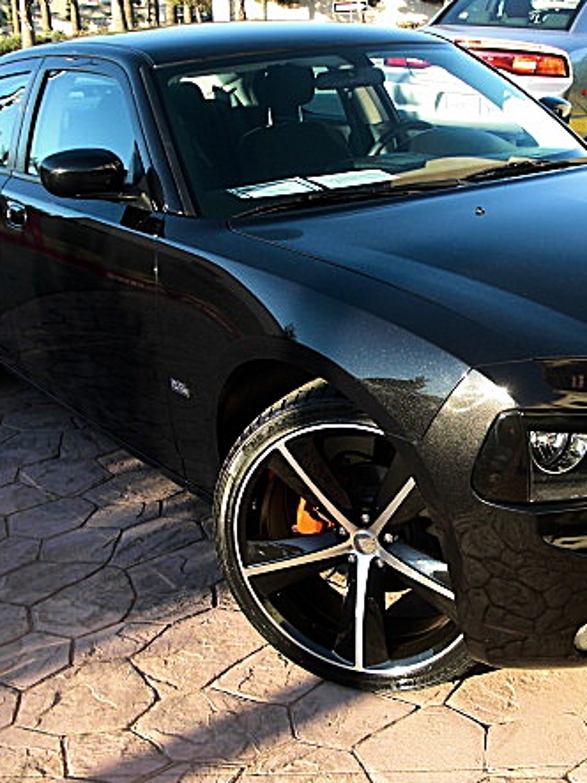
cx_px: 428
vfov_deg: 36.8
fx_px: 1176
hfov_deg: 27.7
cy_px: 376
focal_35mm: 52
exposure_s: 1/160
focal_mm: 6.3
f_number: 2.8
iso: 50
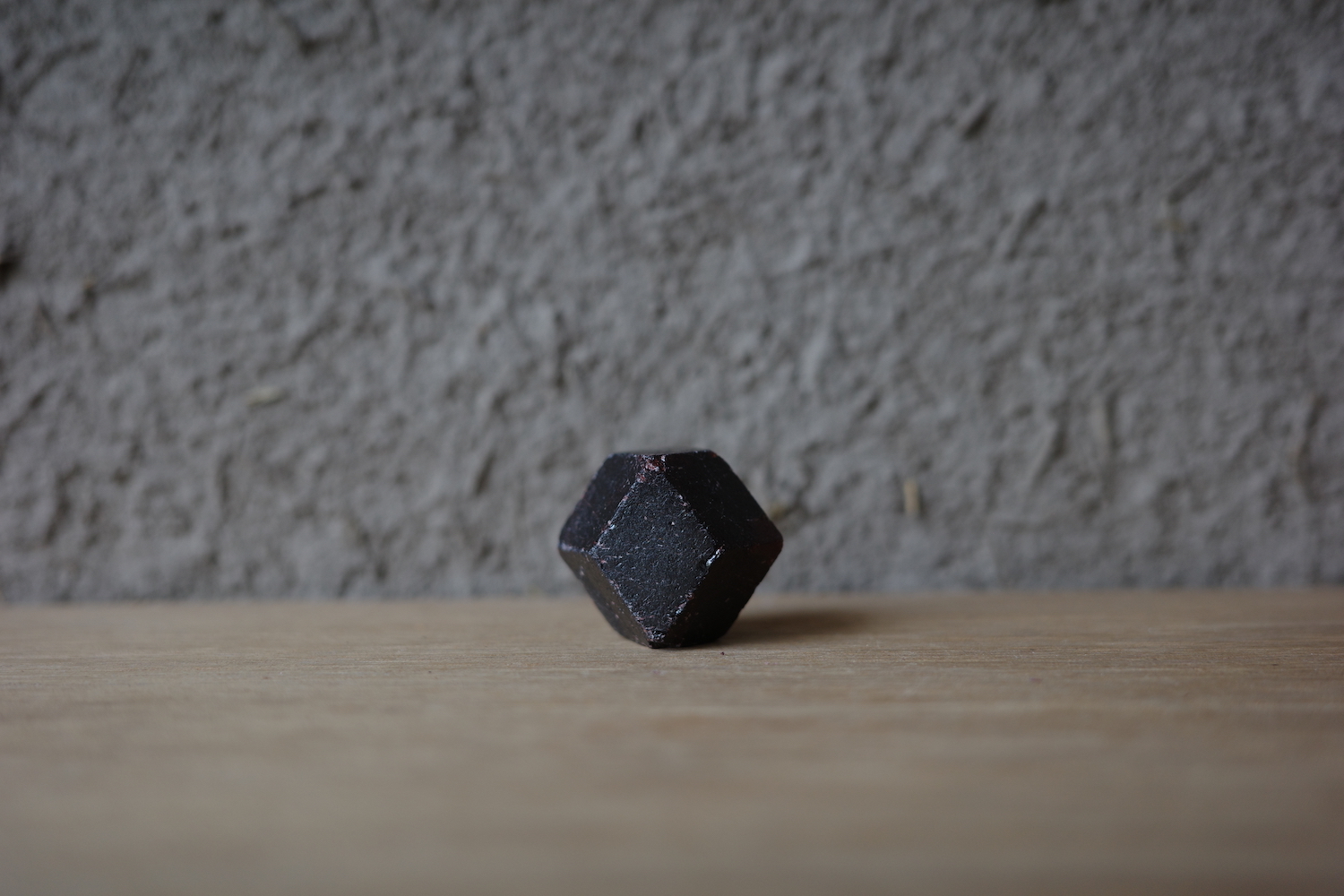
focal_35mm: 40
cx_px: 672
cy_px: 448
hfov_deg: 48.5
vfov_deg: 33.4
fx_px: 1493
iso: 200
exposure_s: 1/125
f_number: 2.8
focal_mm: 26
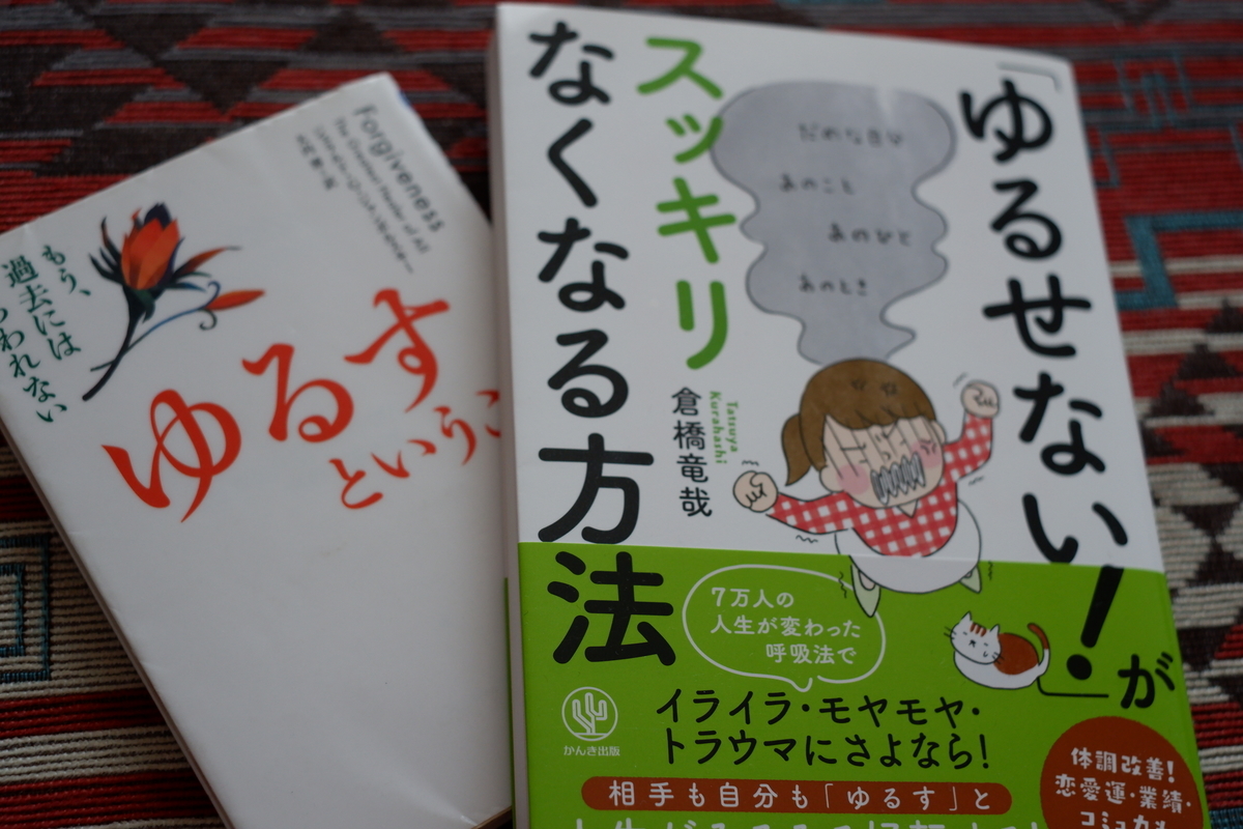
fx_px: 1830
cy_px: 414
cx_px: 622
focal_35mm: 53
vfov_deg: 25.5
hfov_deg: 37.5
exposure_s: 1/125
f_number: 3.6
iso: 800
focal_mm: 35
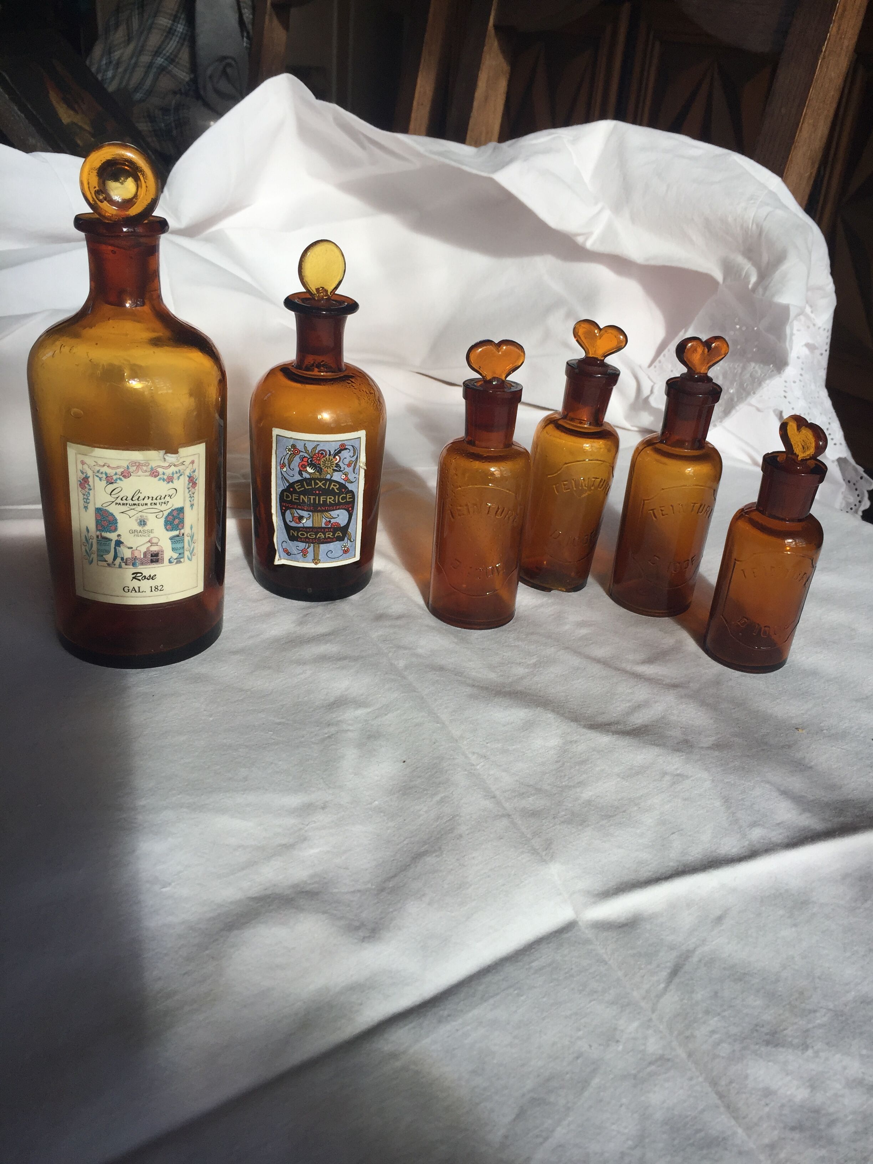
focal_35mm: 29
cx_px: 436
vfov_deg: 61.7
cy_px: 582
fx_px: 975
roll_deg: -4.5
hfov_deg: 48.2
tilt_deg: -29.1
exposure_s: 1/824
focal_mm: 4.15
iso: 32
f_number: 2.2
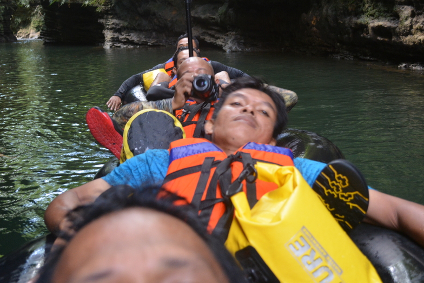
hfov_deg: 41.9
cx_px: 191
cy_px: 112
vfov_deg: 28.6
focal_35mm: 47
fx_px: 554
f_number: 4
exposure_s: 1/60
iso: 1400
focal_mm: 24
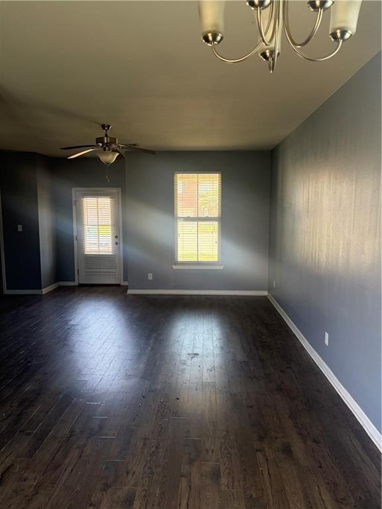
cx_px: 191
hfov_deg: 53.1
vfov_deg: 67.3
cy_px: 254
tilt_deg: -5.7
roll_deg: +0.9
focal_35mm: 26
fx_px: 383
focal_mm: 5.96
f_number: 1.6
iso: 125
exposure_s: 1/118
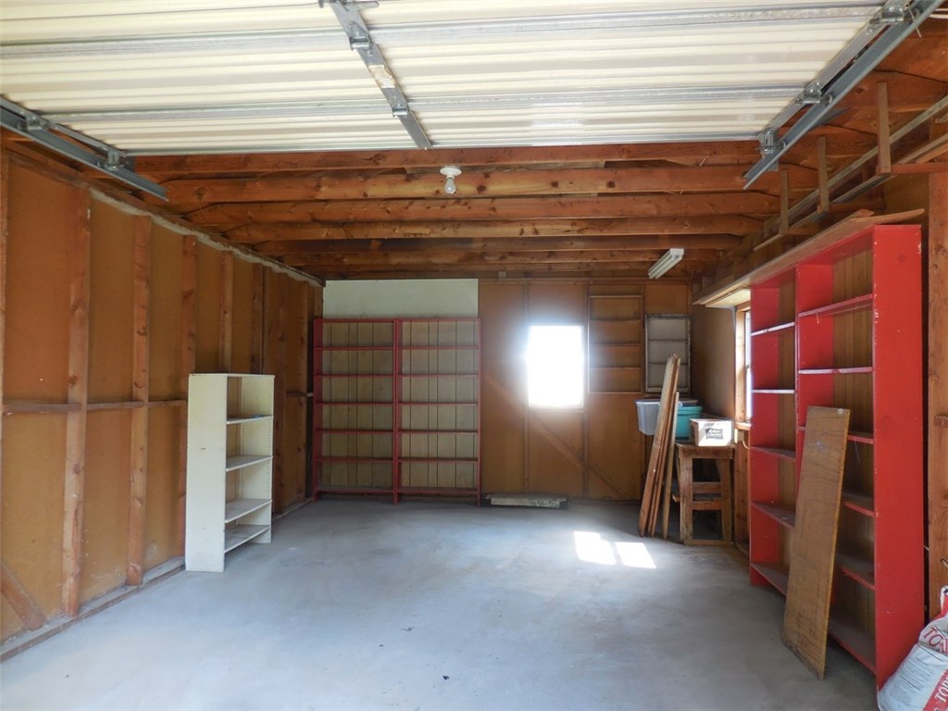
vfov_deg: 54.9
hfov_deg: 69.4
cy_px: 356
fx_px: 685
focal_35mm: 25
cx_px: 474
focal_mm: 4.5
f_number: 3.3
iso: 125
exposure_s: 1/30
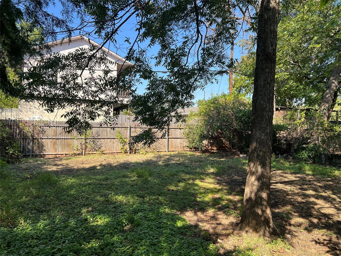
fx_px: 256
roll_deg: -1.2
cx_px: 170
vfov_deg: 53.1
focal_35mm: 26
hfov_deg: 67.3
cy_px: 128
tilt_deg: -0.6
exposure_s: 1/1431
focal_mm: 5.7
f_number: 1.5
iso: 50
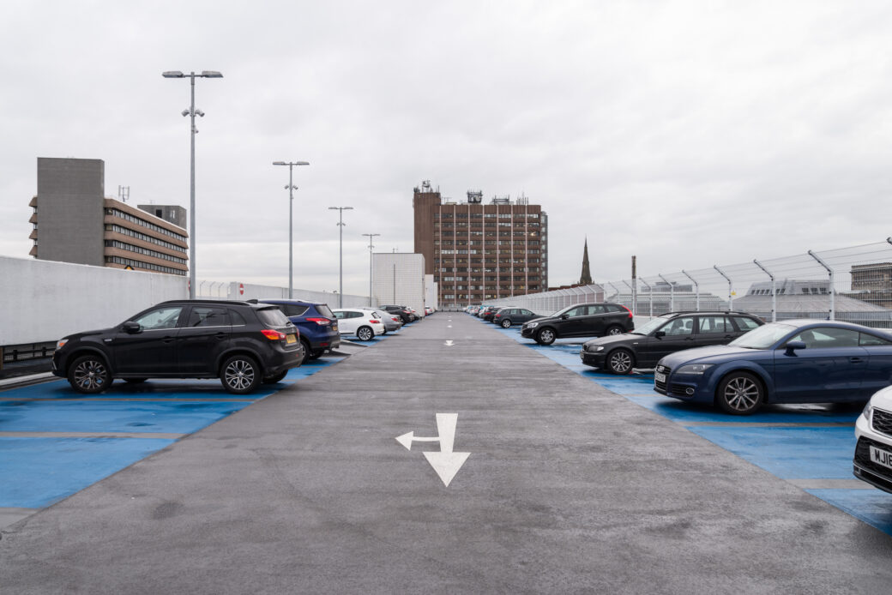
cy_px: 298
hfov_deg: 73.7
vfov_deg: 53.2
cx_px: 446
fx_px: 595
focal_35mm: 24
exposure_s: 1/15
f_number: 9
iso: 100
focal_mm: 24
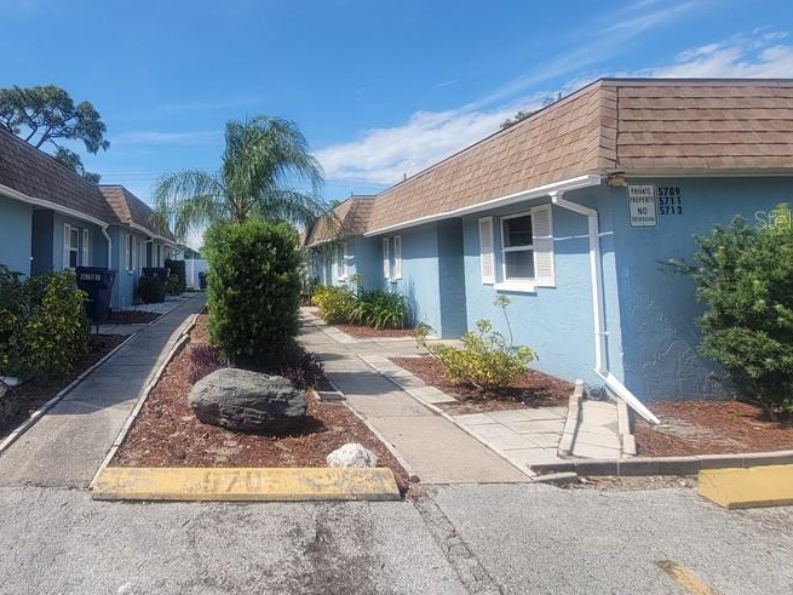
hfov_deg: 78.8
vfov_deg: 64.9
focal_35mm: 20
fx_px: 458
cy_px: 219
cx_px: 258
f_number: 2.2
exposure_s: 1/1770
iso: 50
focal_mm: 2.2
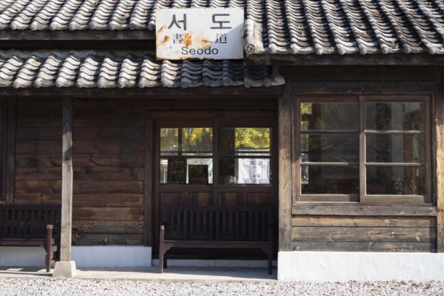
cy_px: 96
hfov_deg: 28.8
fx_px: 863
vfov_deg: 19.4
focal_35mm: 70
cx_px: 208
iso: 100
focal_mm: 44
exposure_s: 1/160
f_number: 5.6
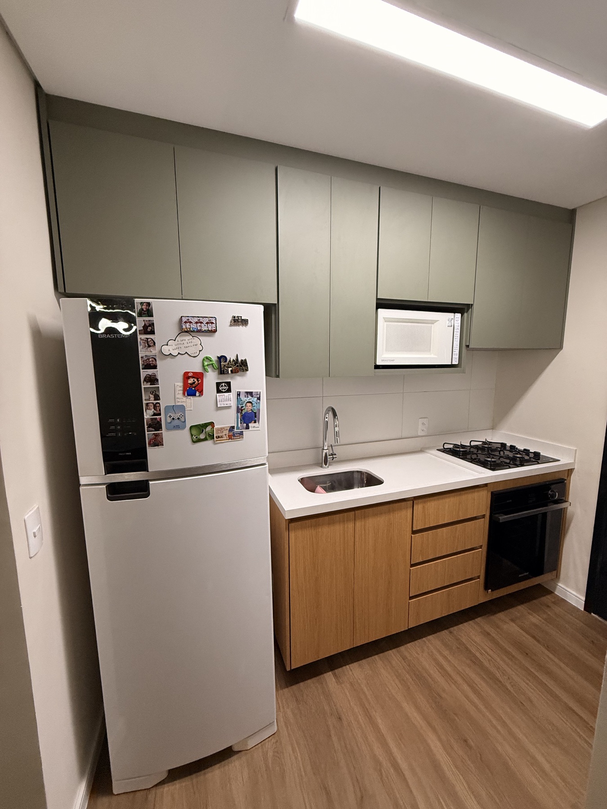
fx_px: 327
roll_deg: -0.1
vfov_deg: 102.1
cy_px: 404
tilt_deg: -8.6
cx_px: 304
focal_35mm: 14
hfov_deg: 85.7
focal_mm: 2.22
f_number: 2.2
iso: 250
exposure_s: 1/120
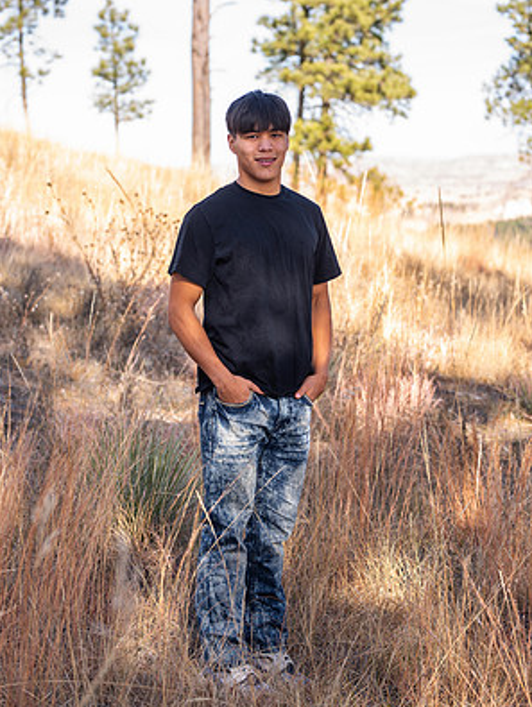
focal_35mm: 93
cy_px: 315
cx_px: 265
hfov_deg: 15.9
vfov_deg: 21.1
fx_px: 1903
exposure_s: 1/125
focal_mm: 85
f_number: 4
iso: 31
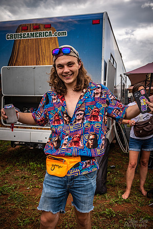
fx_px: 217
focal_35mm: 34
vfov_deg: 55.8
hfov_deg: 38.9
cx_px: 76
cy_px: 114
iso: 125
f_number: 5.6
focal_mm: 34
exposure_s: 1/640
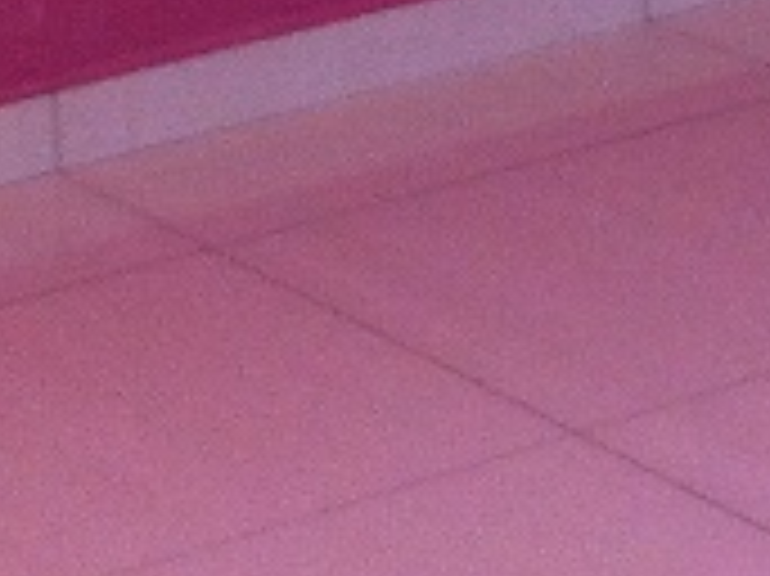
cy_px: -1240
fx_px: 5290
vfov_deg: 5.8
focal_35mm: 238
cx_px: 1292
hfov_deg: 8.1
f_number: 2.8
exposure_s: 1/17
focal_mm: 3.85
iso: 100
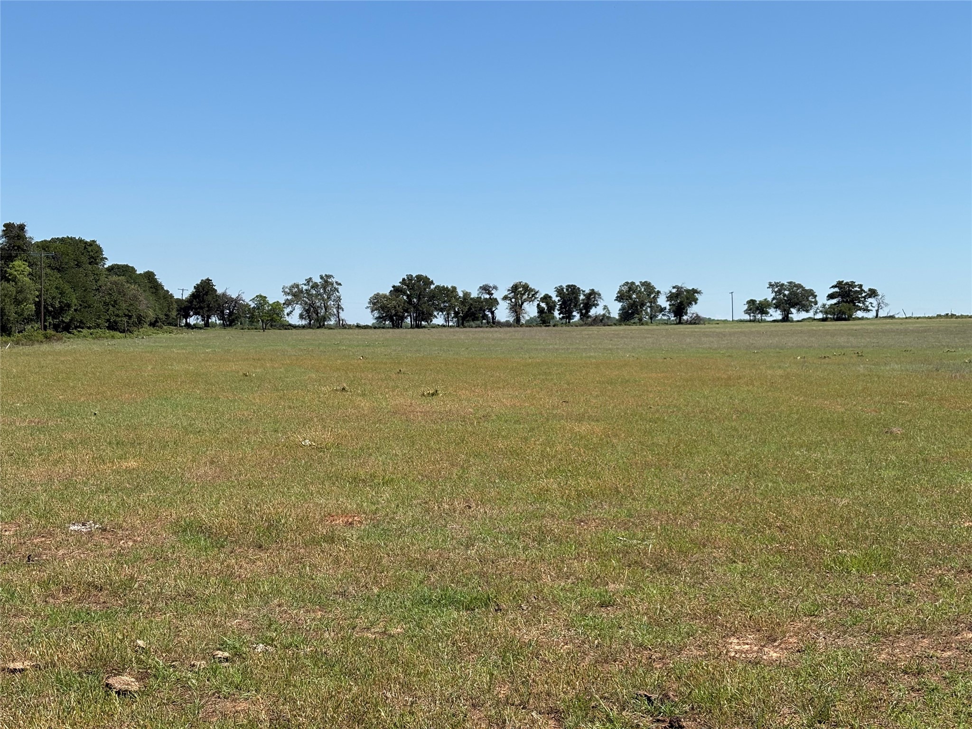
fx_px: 1460
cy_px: 364
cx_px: 486
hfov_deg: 36.8
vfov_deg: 28.0
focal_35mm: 52
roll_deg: +0.2
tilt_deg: -1.2
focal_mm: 5.96
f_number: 1.6
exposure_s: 1/3636
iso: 32
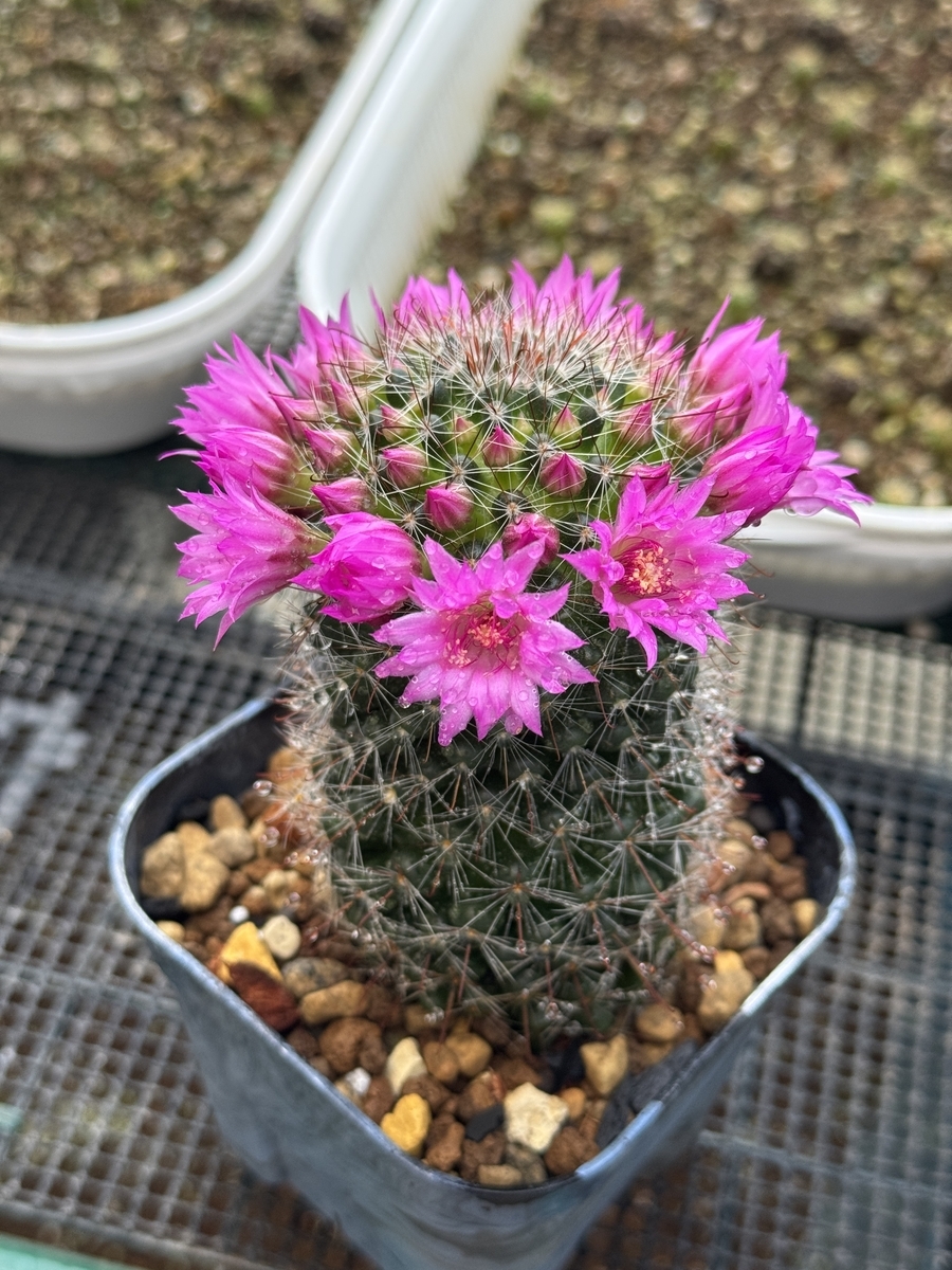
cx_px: 476
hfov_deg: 30.3
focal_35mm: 48
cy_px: 635
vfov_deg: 39.7
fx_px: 1760
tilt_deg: -48.4
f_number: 1.78
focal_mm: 6.76
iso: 100
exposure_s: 1/60
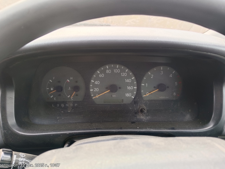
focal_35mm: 26
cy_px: 85
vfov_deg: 53.0
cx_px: 111
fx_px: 169
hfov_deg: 67.3
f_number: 1.79
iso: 577
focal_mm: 4.84
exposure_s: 1/50
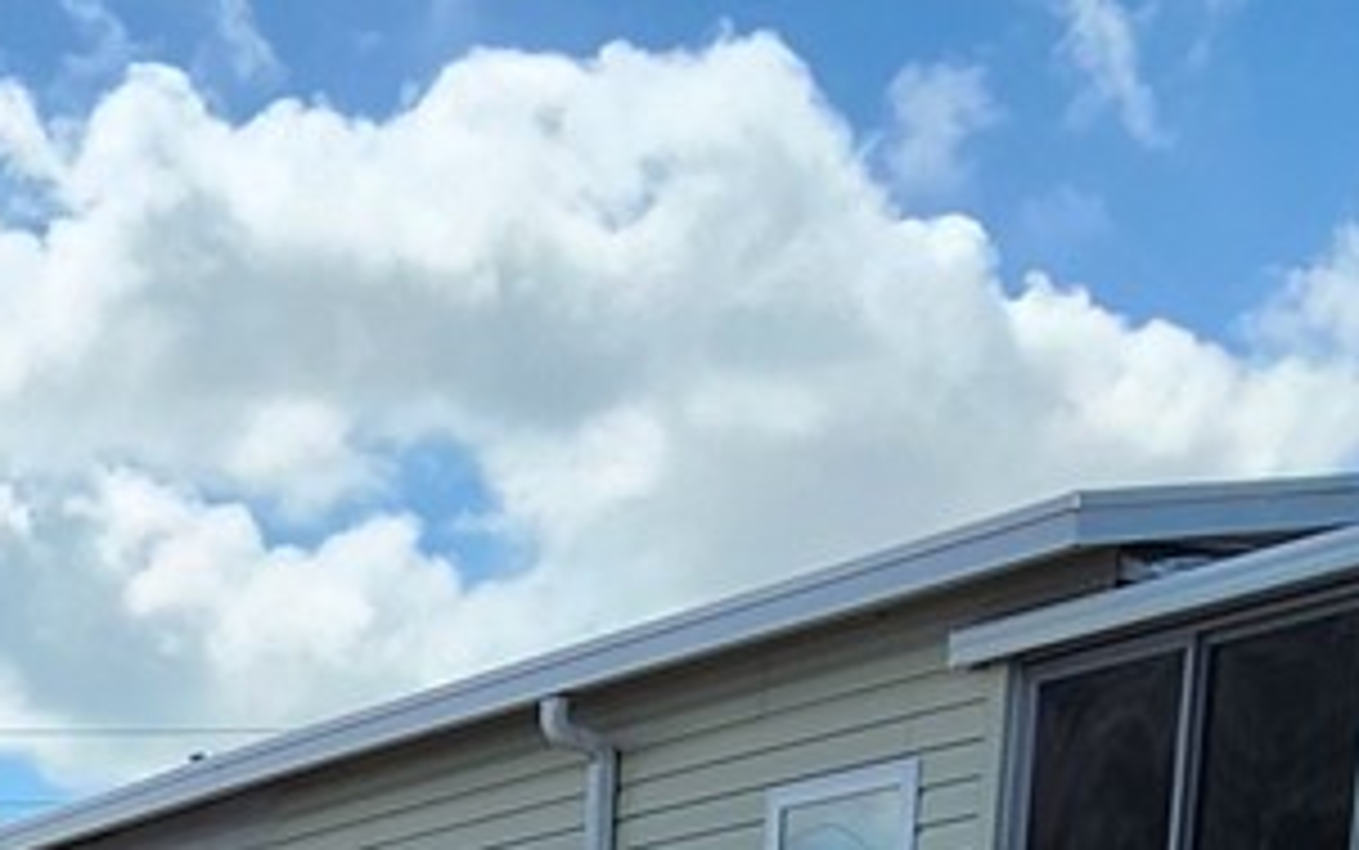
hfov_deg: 25.3
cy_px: 1974
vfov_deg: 13.6
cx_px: -288
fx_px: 2705
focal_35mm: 73
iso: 50
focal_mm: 2.2
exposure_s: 1/2016
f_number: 2.2
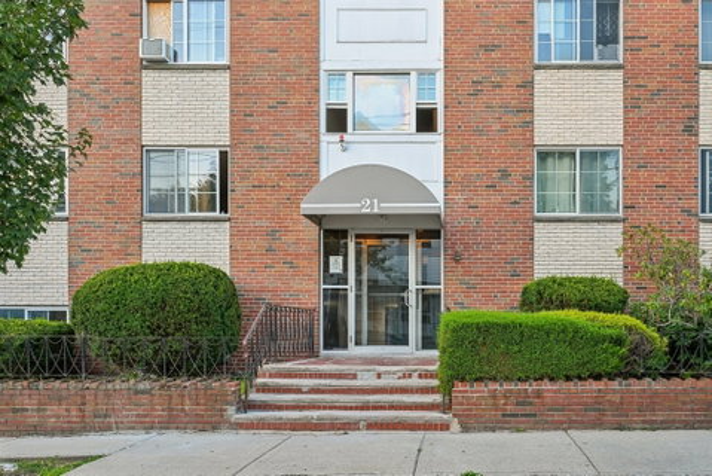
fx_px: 594
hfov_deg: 61.9
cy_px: 238
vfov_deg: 43.7
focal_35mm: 30
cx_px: 356
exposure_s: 1/50
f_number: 8
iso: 400
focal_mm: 30
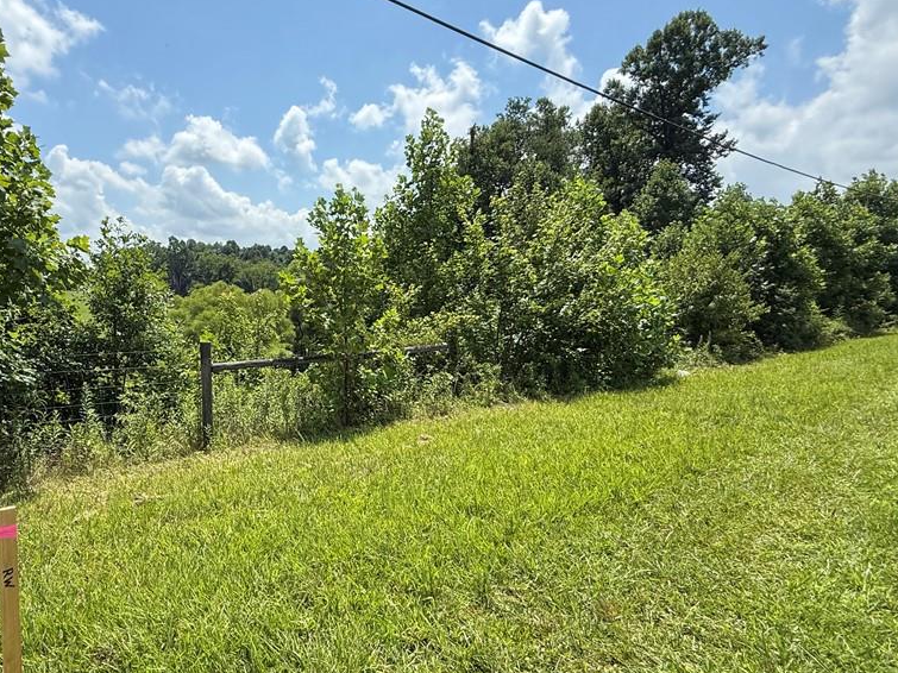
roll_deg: -0.3
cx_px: 299
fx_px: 493
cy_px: 372
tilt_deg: -9.5
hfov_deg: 81.8
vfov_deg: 68.5
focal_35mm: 19
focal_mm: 2.22
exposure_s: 1/1795
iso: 64
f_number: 2.2
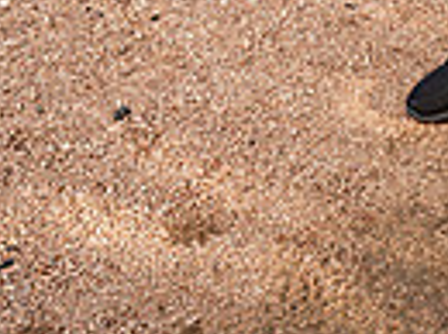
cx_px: 420
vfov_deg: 10.9
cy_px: -393
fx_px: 1550
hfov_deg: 16.2
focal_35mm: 120
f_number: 4
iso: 100
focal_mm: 36
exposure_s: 1/250
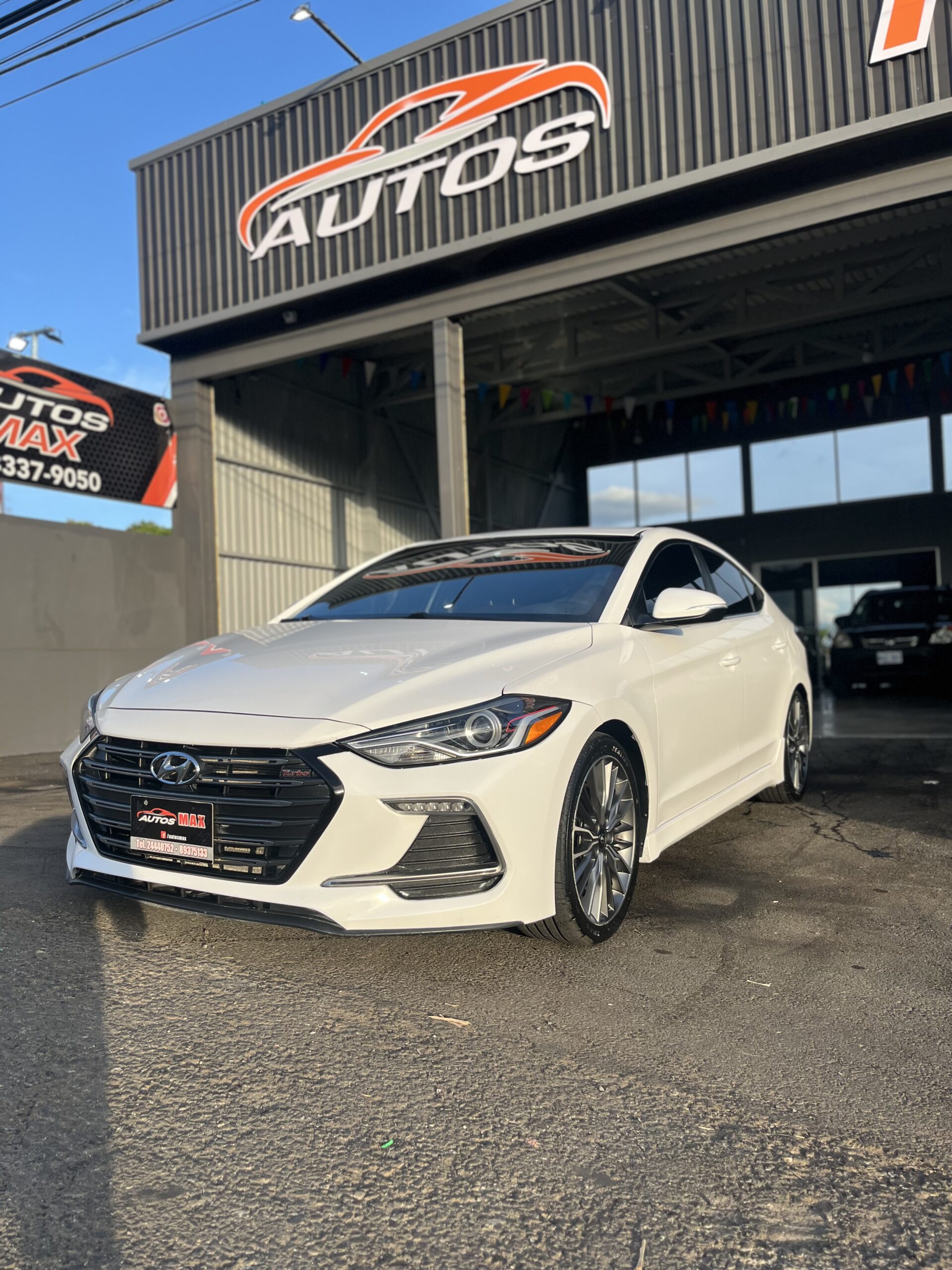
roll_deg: +2.8
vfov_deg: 67.3
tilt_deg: +1.9
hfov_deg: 53.1
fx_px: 953
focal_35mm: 26
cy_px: 635
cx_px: 476
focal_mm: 5.1
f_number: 1.6
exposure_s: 1/1279
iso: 50
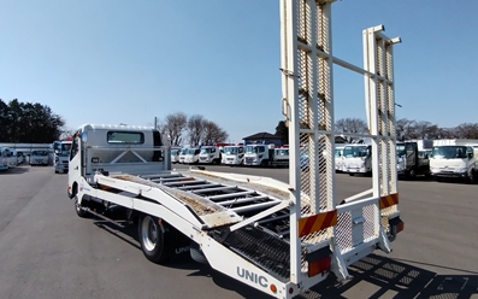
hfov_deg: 97.8
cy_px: 136
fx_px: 208
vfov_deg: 71.1
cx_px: 238
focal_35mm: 16
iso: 50
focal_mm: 1.6
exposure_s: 1/742
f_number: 2.4
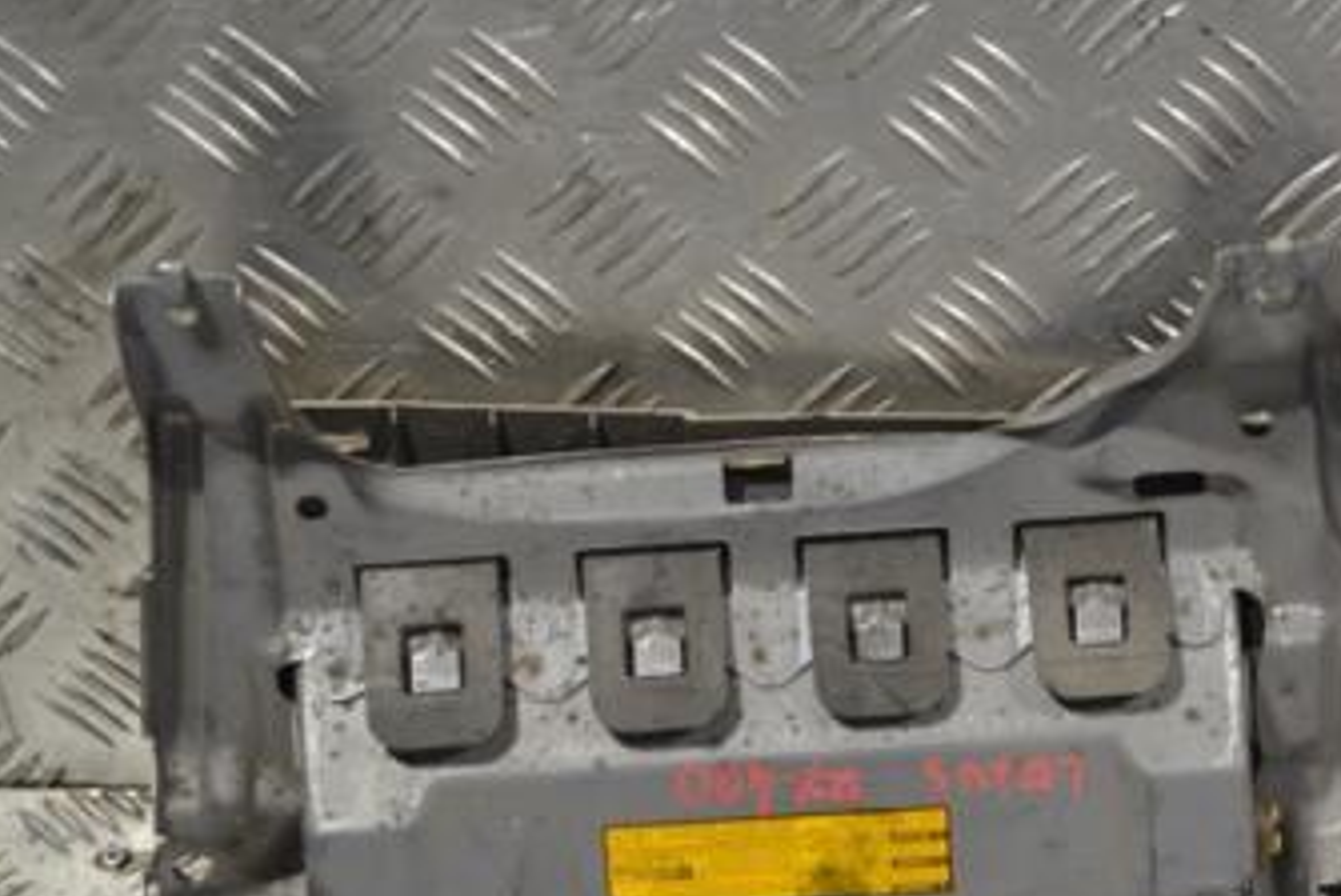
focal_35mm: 94
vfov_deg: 14.6
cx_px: 1053
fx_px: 3501
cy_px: 592
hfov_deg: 21.4
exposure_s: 1/30
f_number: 5
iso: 140
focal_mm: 35
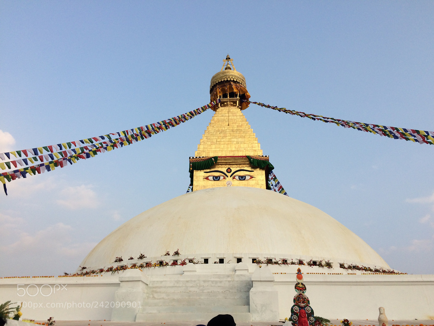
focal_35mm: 29
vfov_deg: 48.2
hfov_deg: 61.7
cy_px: 163
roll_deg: -0.2
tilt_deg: +27.6
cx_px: 217
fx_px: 364
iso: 32
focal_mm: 4.15
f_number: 2.2
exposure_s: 1/820
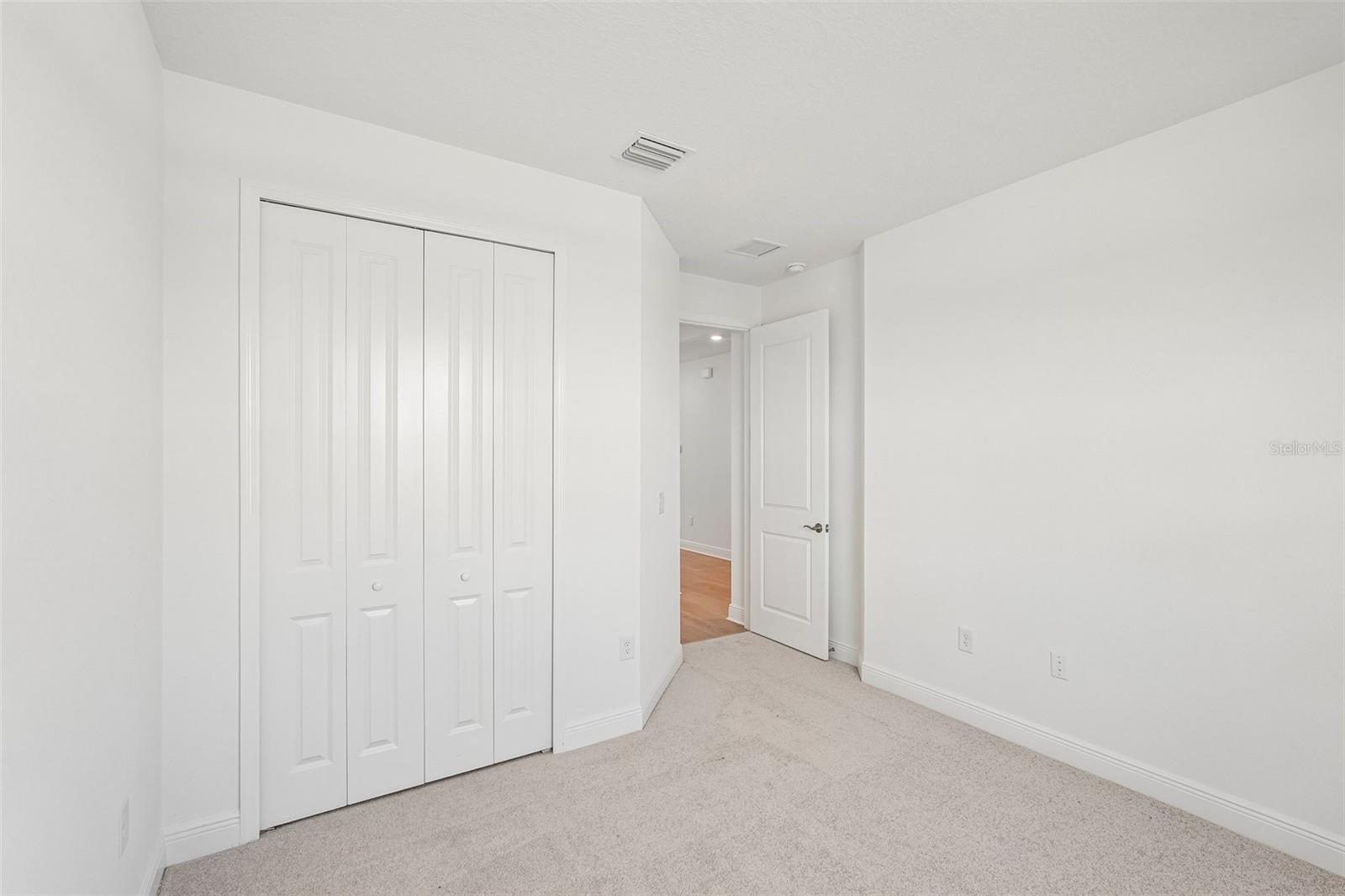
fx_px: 598
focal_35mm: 16
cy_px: 448
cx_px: 672
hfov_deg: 96.7
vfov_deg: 73.7
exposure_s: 1/50
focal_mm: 16
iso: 400
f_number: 8
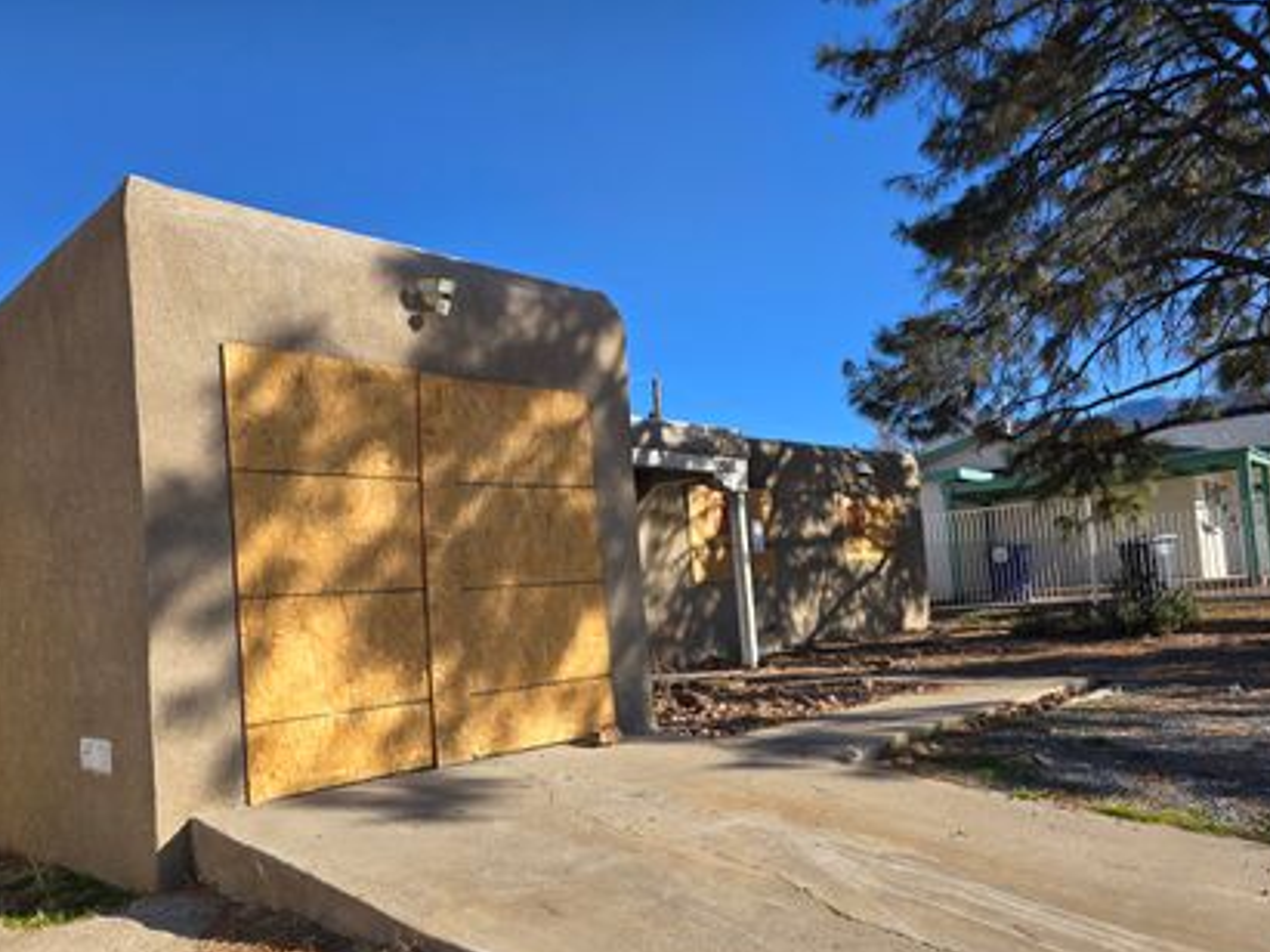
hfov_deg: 63.2
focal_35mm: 28
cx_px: 550
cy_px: 573
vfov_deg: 49.4
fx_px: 1027
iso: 12
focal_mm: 6.3
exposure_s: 1/575
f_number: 1.7
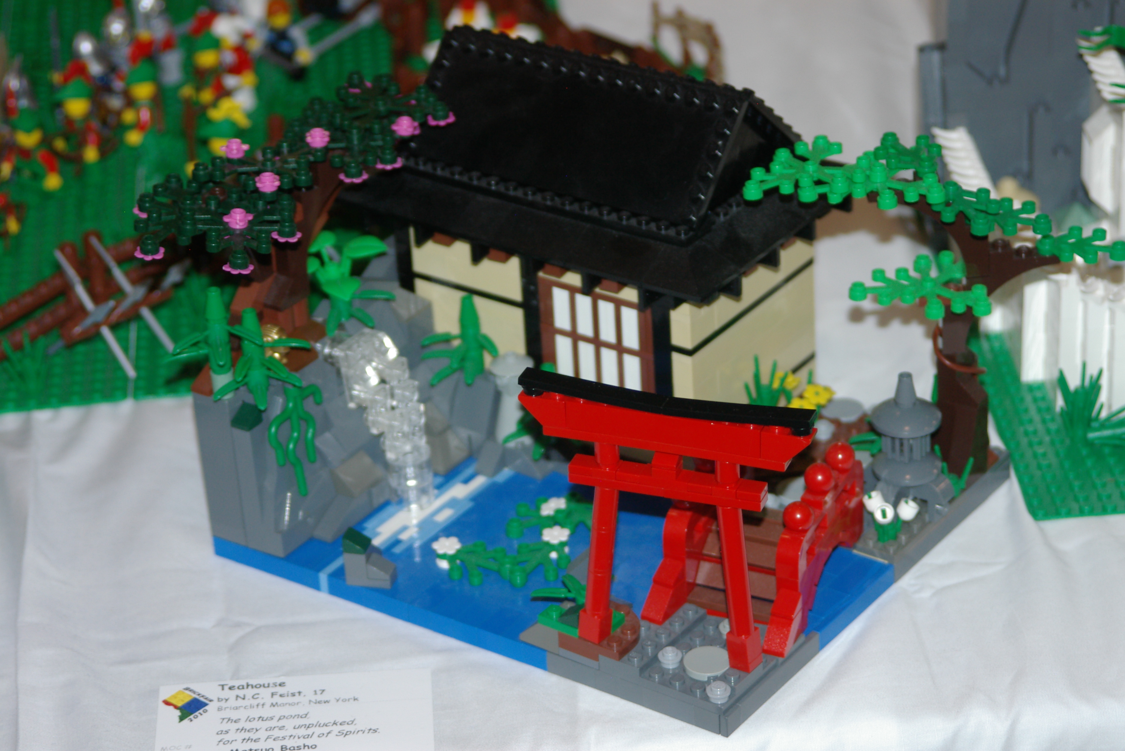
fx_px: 3282
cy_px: 376
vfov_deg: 13.1
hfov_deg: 19.4
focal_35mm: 105
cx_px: 562
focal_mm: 70
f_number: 4.5
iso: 400
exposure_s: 1/90
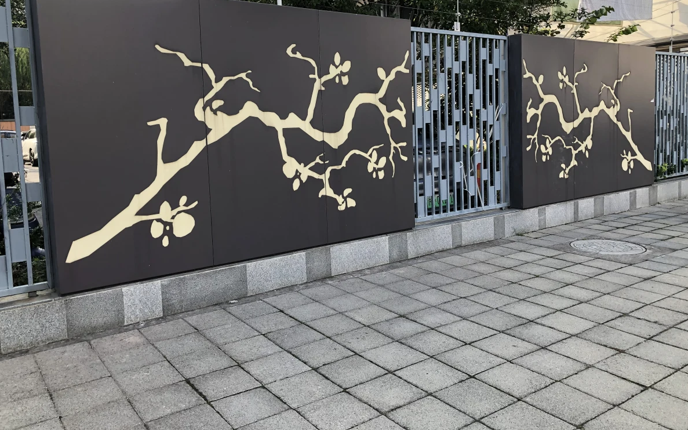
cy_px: 176
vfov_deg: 41.7
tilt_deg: -3.5
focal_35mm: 30
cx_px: 343
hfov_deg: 62.9
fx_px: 563
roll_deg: +2.3
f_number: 1.8
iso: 20
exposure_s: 1/255
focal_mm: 4
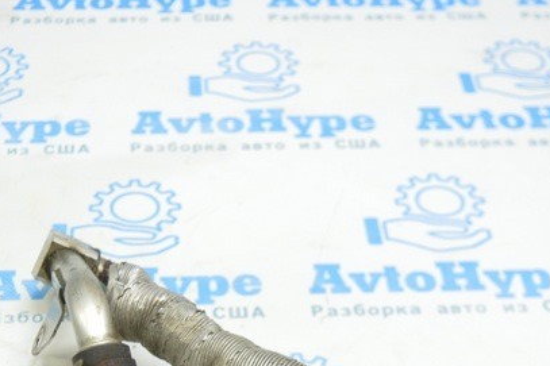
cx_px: 192
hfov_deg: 25.5
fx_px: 1210
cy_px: 459
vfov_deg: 16.4
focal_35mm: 79
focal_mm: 21
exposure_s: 1/40
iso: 400
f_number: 3.8
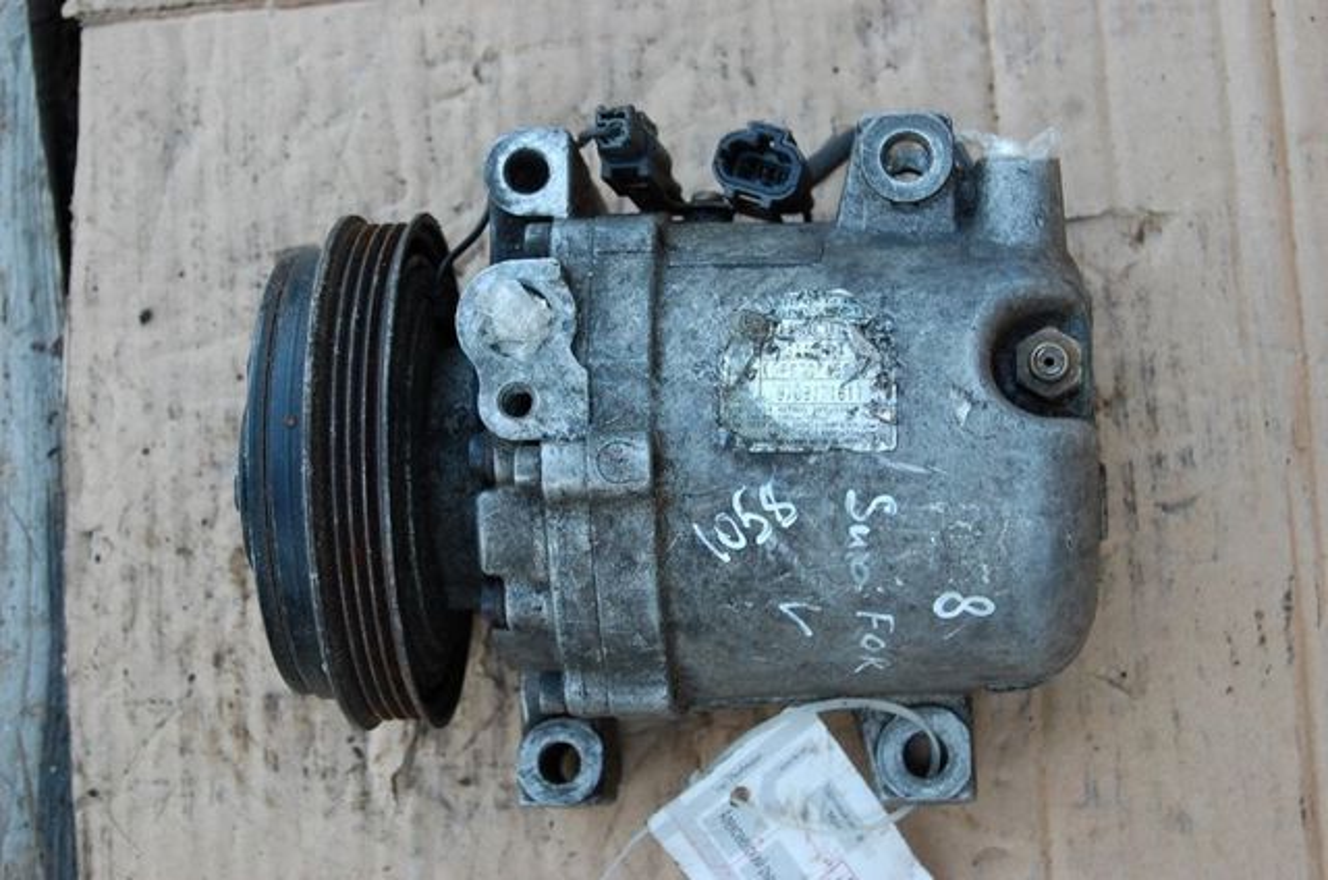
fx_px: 2761
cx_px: 664
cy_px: 440
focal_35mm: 75
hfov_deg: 27.0
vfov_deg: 18.1
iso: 400
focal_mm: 50
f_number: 5.6
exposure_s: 1/40
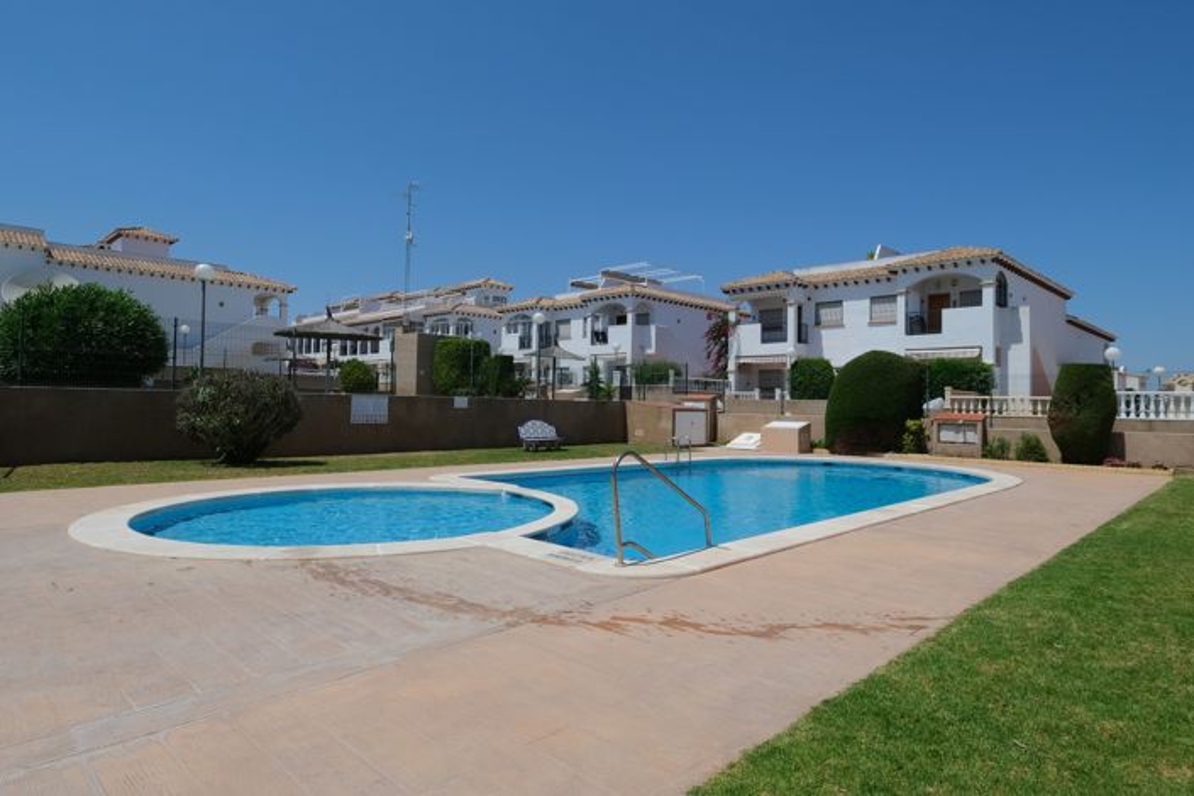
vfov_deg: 77.3
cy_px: 398
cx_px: 597
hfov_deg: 100.4
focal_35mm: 15
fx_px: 497
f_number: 8
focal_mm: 10
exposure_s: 1/550
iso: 160
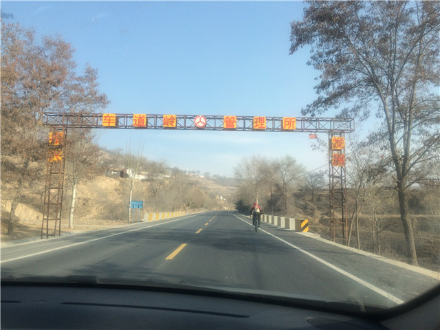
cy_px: 165
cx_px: 220
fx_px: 369
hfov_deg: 61.7
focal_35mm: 29
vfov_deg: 48.2
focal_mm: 4.15
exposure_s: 1/977
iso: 32
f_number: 2.2
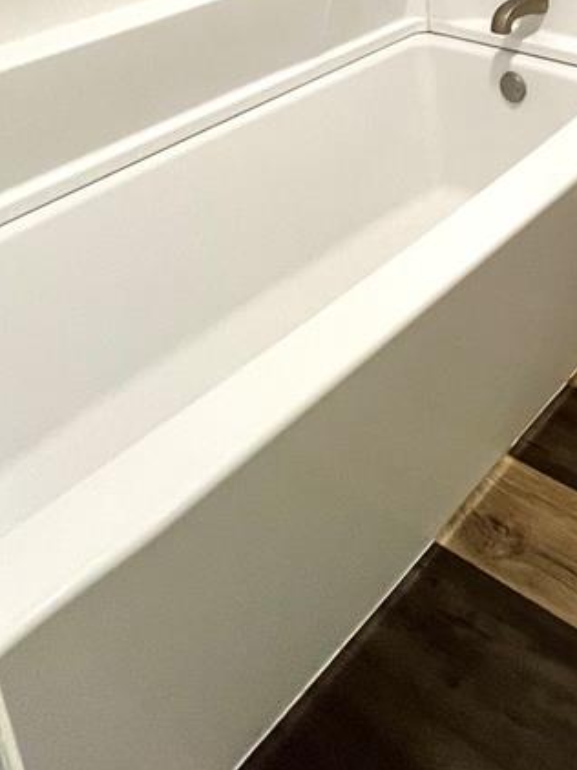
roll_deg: +2.4
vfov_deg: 40.1
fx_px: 823
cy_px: -89
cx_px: 674
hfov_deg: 32.6
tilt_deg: -13.8
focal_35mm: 37
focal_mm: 1.57
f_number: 1.8
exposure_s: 1/60
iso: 160
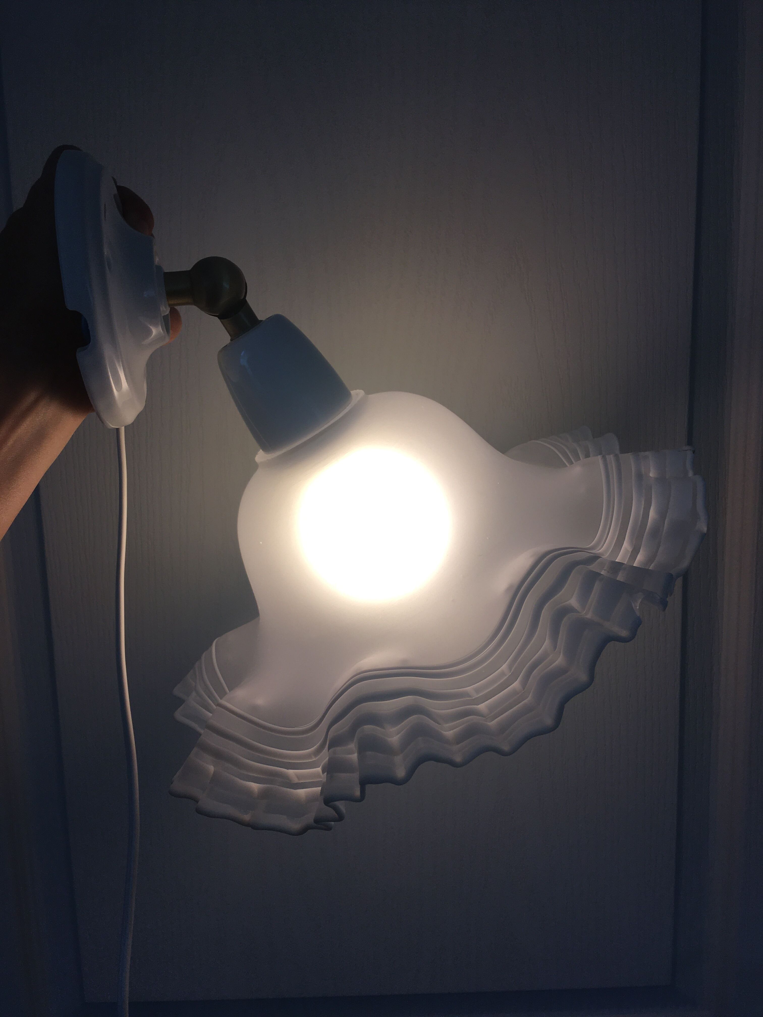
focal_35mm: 29
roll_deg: -0.9
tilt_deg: -8.8
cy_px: 508
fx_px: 852
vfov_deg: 61.7
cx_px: 382
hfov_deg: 48.2
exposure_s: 1/390
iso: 25
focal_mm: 4.15
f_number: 2.2
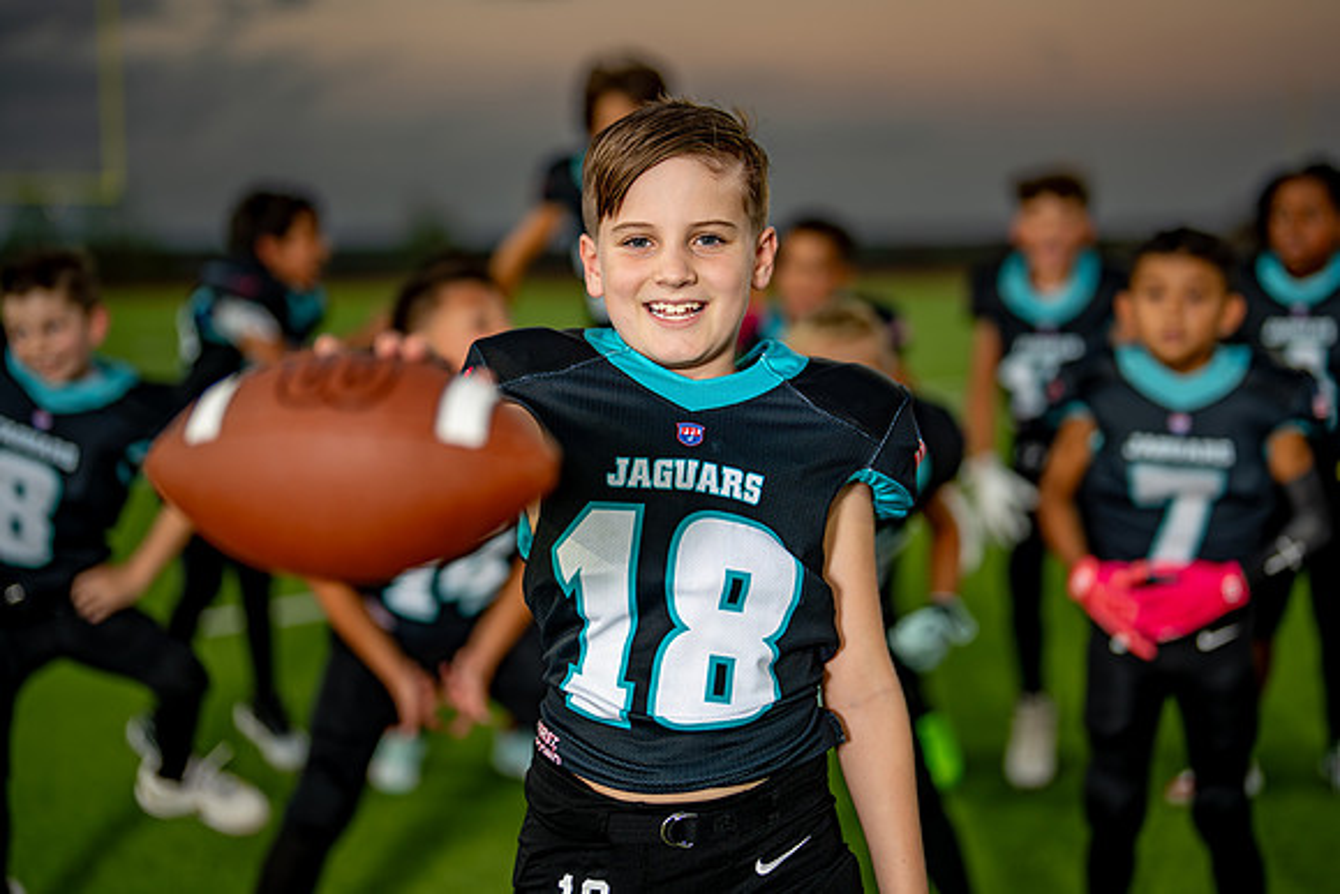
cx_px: 720
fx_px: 2025
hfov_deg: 36.6
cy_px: 419
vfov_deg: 24.9
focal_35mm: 54
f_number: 1.2
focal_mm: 50
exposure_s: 1/400
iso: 100
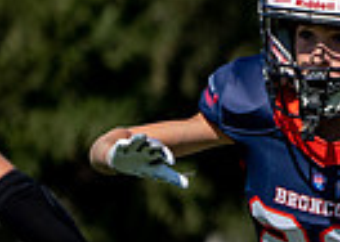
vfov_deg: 1.0
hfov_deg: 1.3
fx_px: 14441
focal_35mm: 1497
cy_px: 341
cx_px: 971
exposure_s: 1/1600
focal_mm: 262
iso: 125
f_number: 5.6
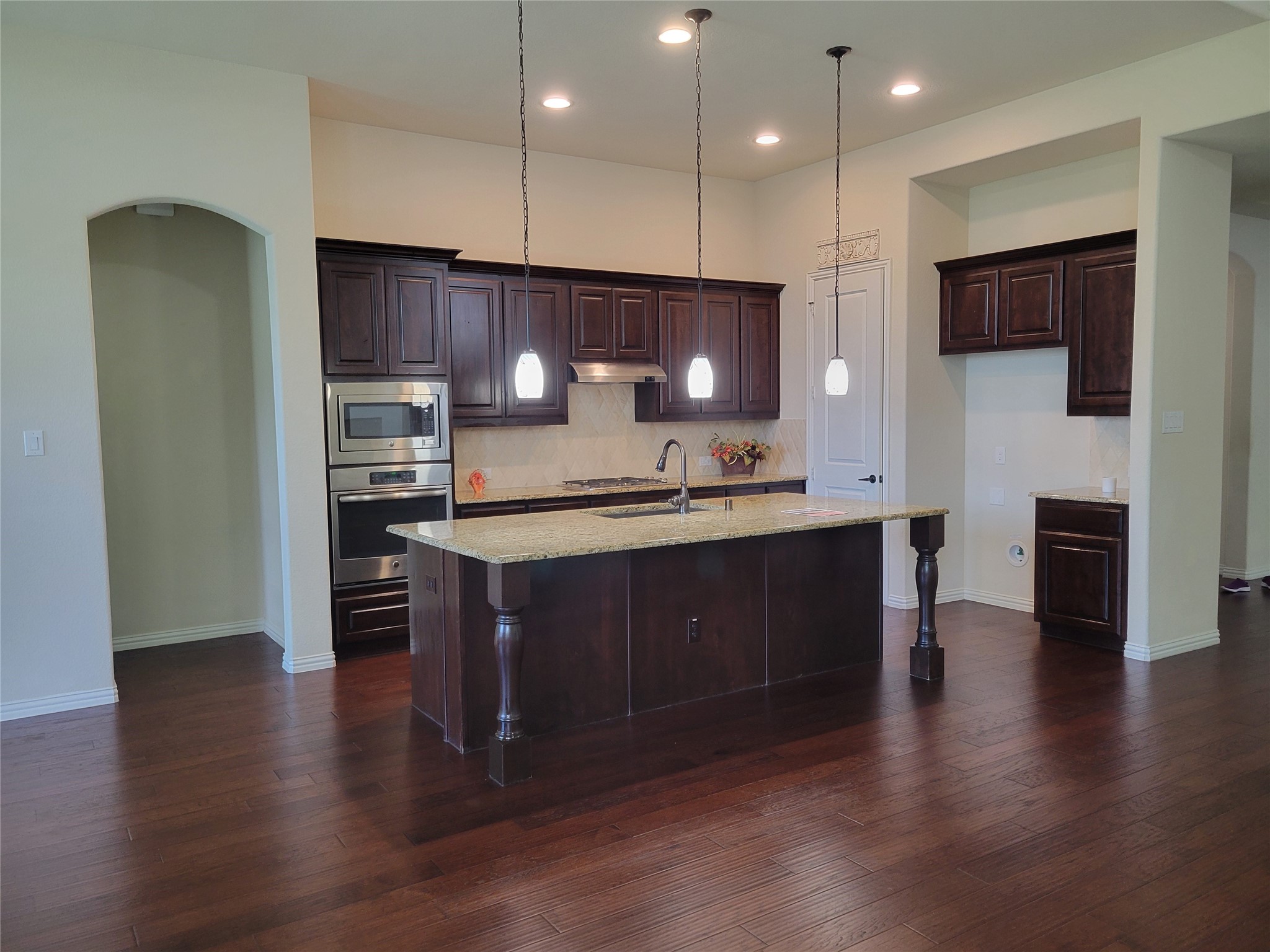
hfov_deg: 67.3
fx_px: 954
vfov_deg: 53.1
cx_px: 635
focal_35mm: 26
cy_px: 476
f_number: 1.8
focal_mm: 5.4
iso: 200
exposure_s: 1/60
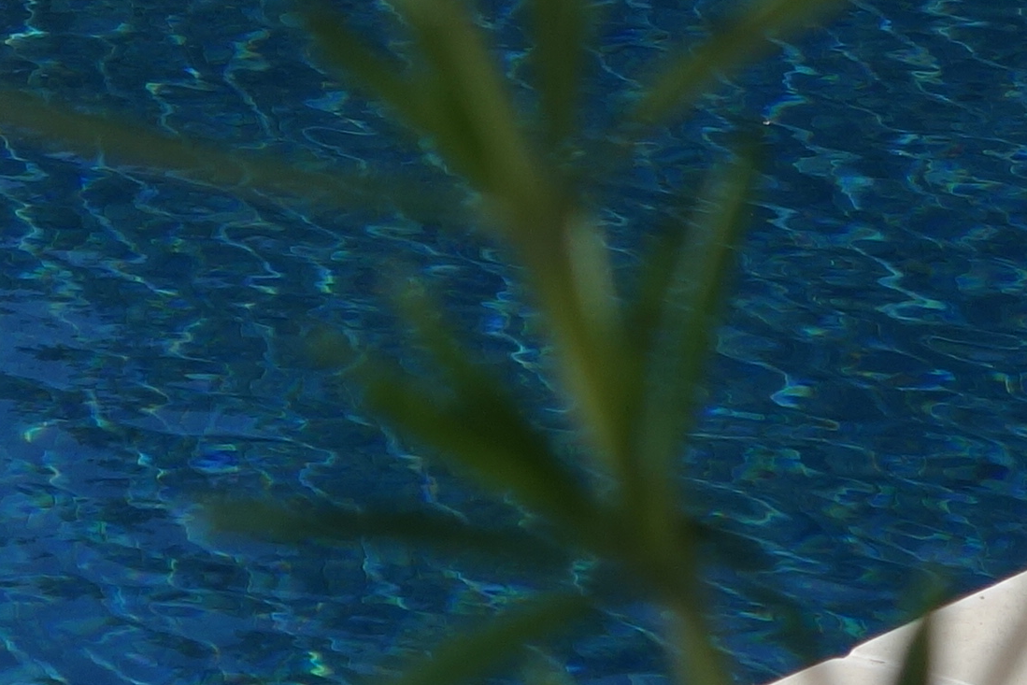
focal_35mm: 229
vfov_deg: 5.9
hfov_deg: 9.0
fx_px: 6533
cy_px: -552
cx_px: 483
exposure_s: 1/640
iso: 100
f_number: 5.6
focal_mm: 16.99
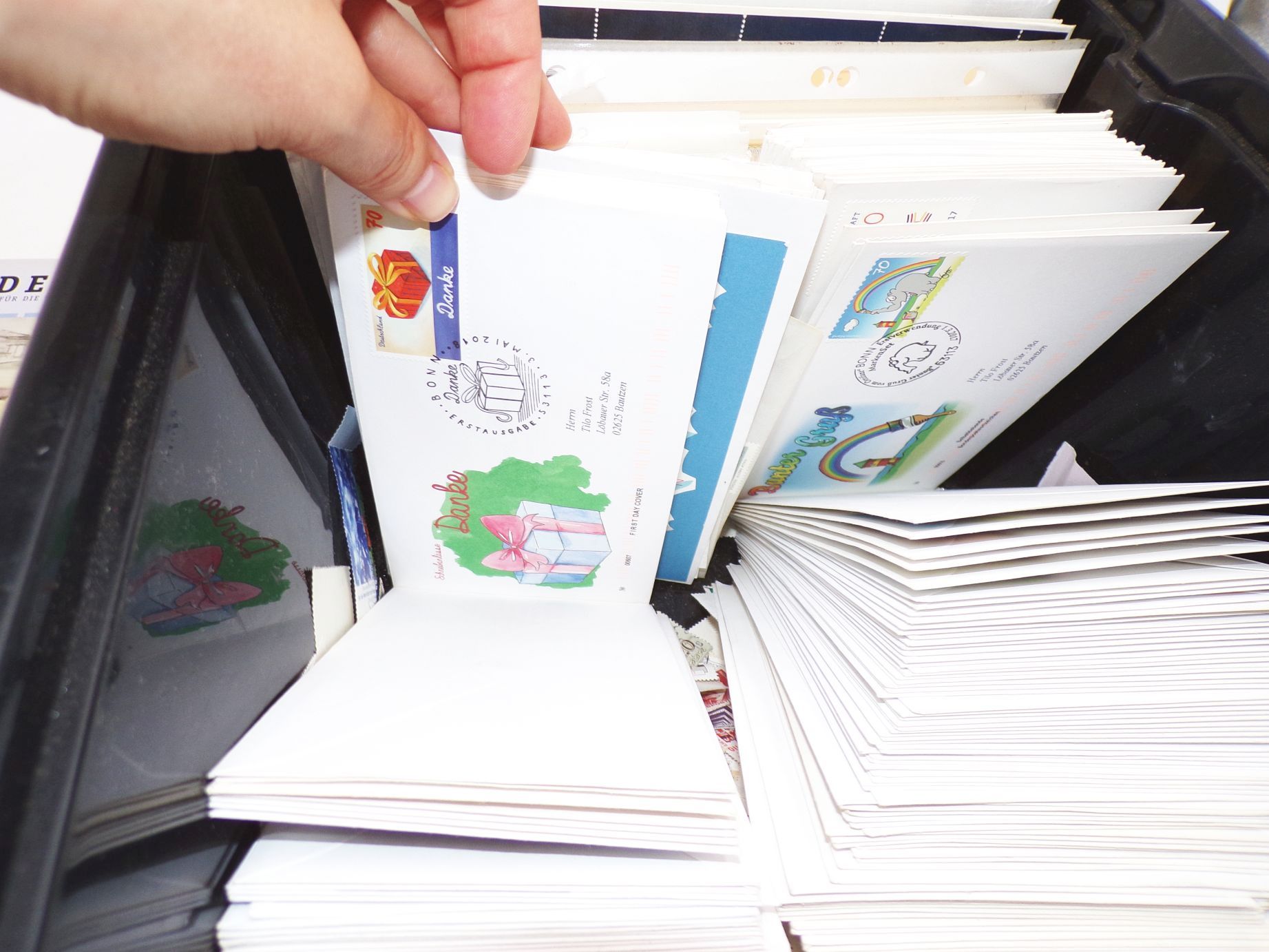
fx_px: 880
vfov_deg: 56.8
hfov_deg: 71.6
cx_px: 634
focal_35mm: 24
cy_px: 476
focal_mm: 4.3
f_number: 3
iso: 80
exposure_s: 1/58
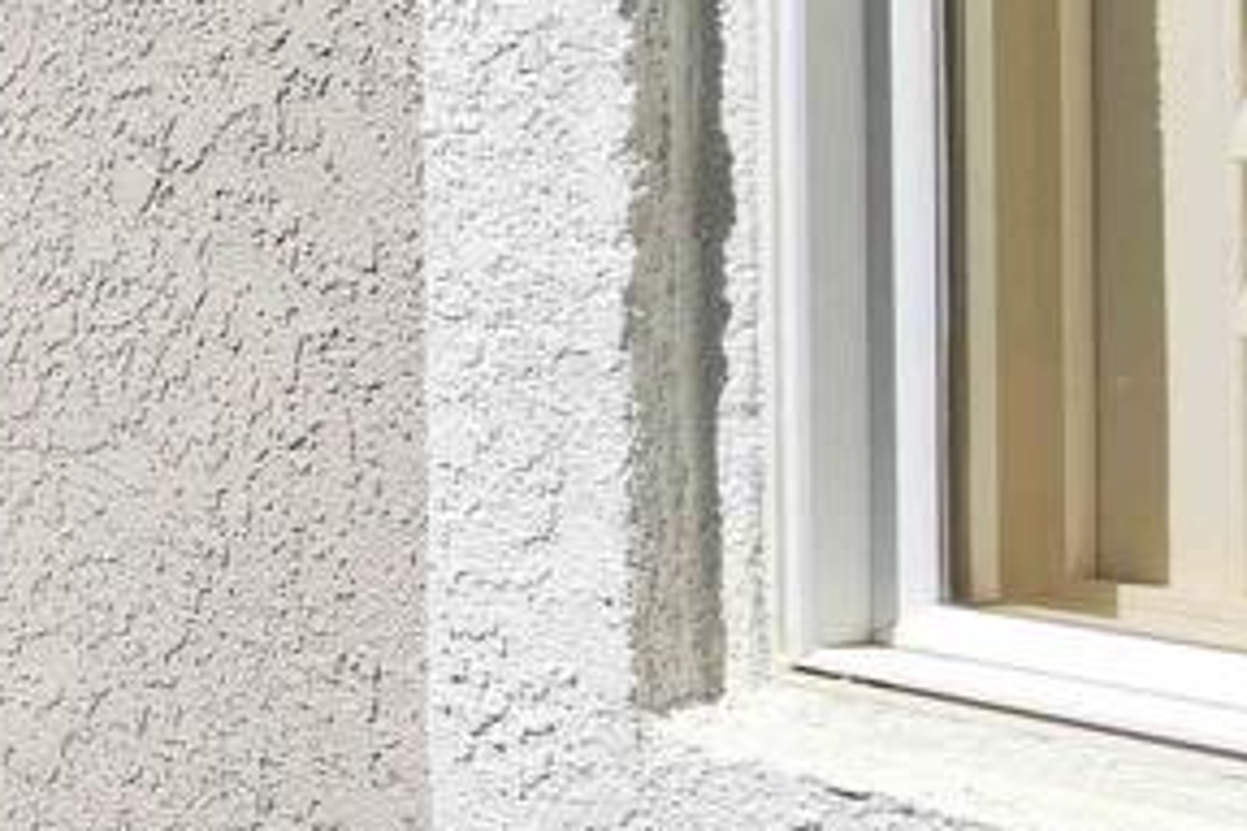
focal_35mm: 48
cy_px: 169
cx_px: -961
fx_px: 1663
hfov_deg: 23.0
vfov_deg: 27.5
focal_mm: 2.2
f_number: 2.2
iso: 50
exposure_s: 1/2404
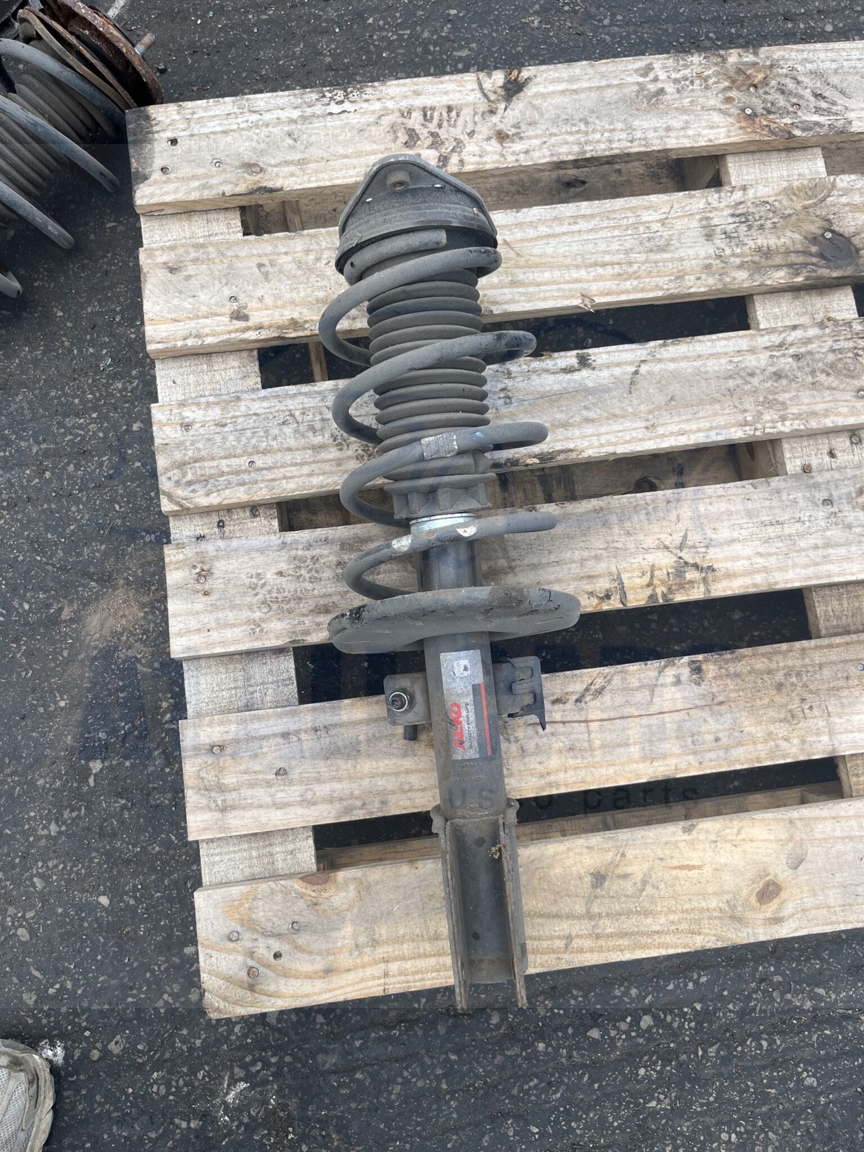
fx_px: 865
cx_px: 432
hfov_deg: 53.1
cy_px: 576
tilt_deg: -75.9
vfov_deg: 67.3
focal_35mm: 26
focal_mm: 5.1
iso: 50
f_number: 1.6
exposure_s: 1/833
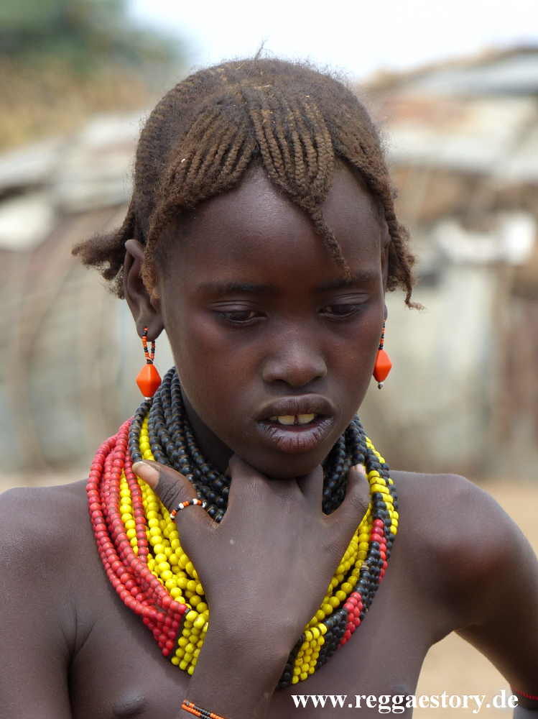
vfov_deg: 5.6
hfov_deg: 4.2
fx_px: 7301
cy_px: 360
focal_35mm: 352
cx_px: 269
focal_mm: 63.4
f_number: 4
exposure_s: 1/640
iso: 100
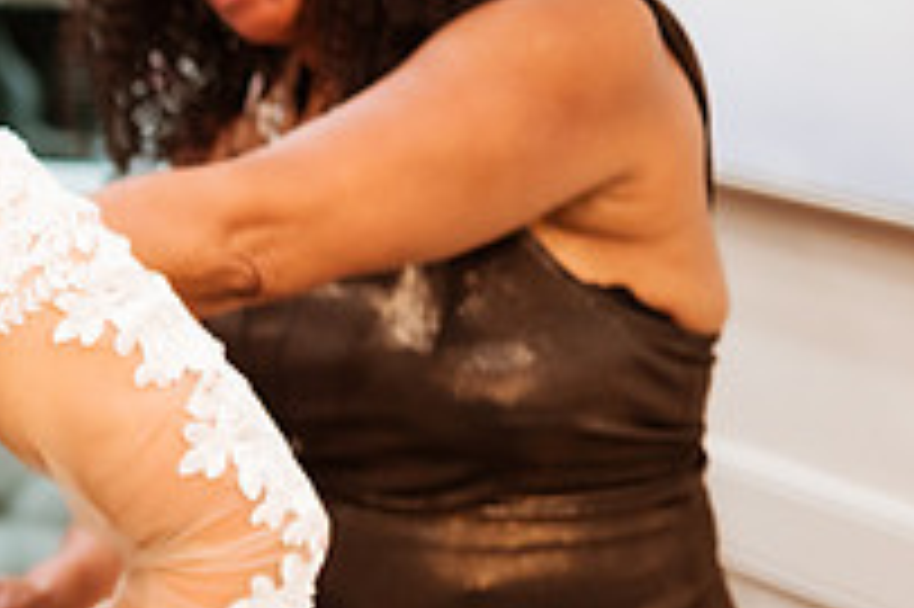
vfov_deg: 13.6
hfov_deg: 18.7
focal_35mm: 100
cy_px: 218
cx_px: -329
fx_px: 2537
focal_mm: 35
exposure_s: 1/400
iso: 1250
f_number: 1.8
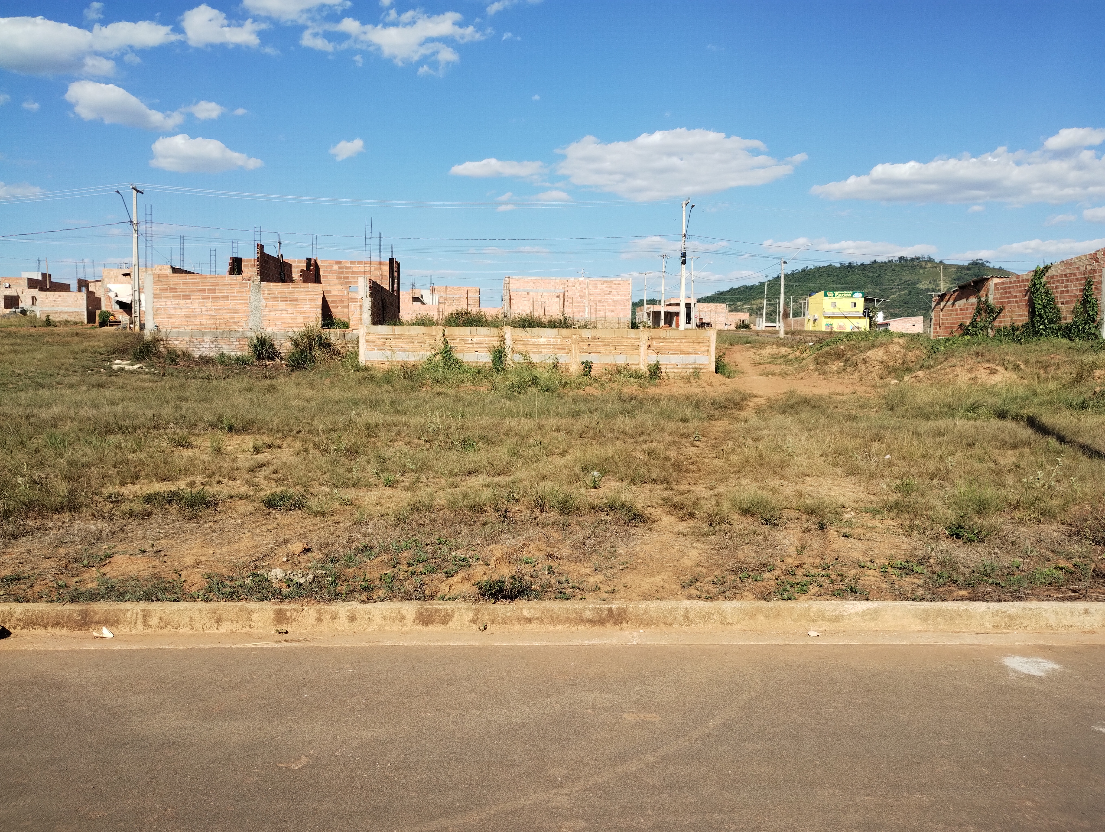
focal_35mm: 28
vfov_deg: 49.9
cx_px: 552
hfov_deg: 63.4
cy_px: 416
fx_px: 895
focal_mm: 4.27
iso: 100
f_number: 1.8
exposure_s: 1/622
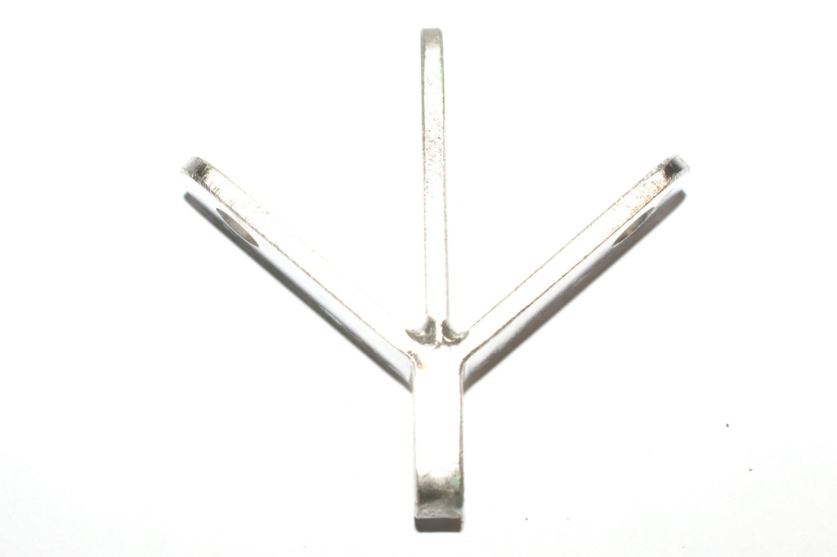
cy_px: 278
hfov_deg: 37.9
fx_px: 1220
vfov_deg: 25.7
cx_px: 418
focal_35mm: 52
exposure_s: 1/60
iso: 400
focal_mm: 35
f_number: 6.3
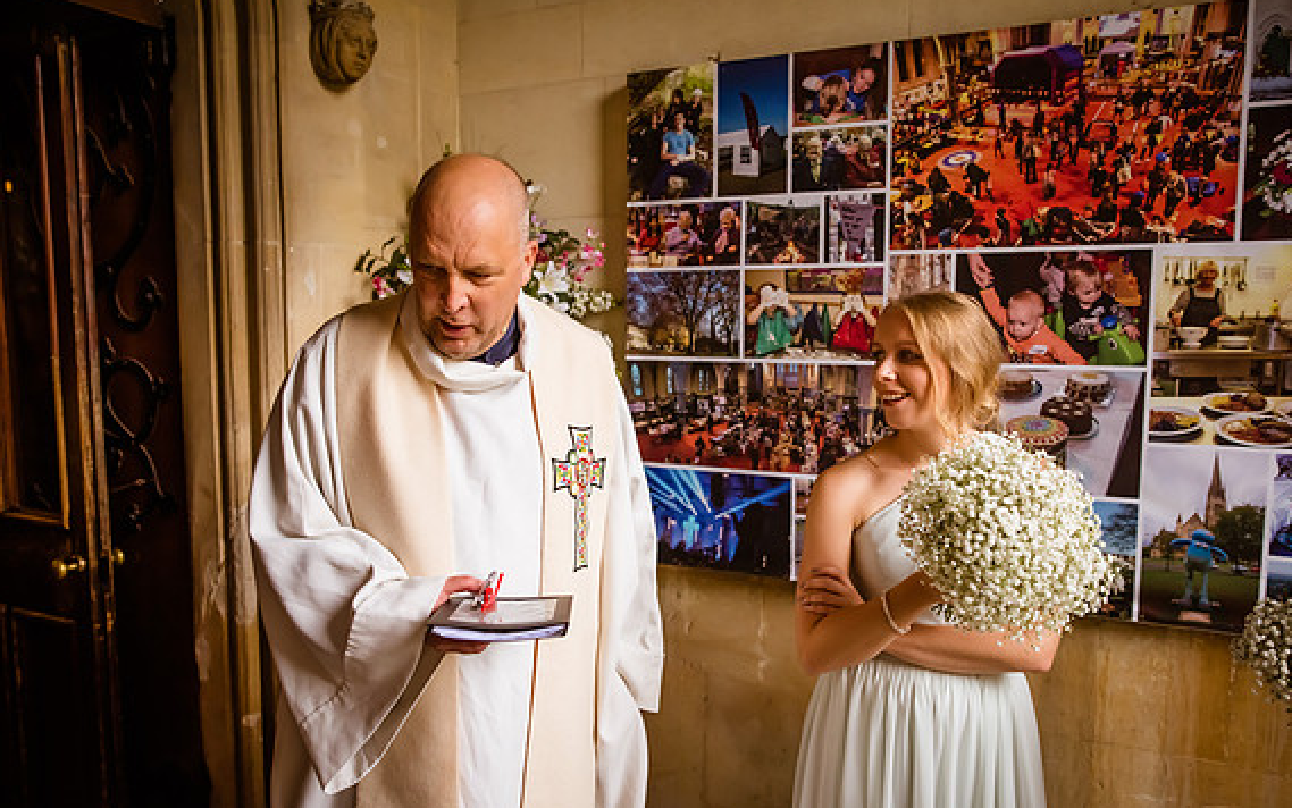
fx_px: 951
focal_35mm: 27
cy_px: 426
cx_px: 649
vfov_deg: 46.0
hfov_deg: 68.4
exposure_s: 1/1600
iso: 1400
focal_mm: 26
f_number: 3.2
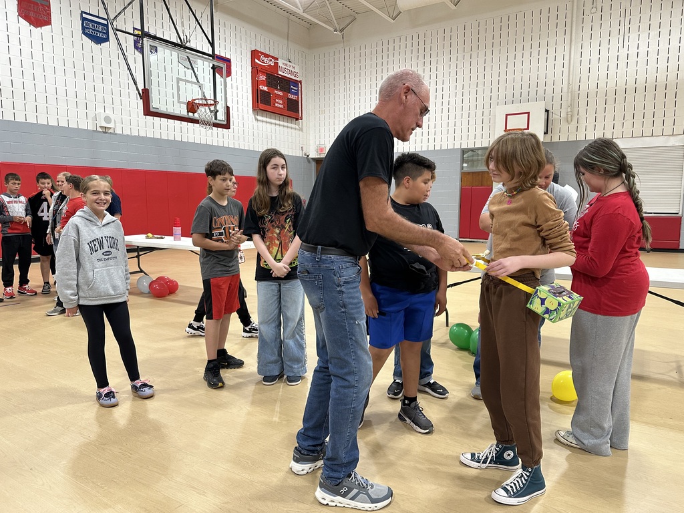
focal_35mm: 24
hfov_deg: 71.6
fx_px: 474
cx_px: 342
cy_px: 256
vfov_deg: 56.8
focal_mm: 6.86
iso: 250
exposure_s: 1/102
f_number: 1.78
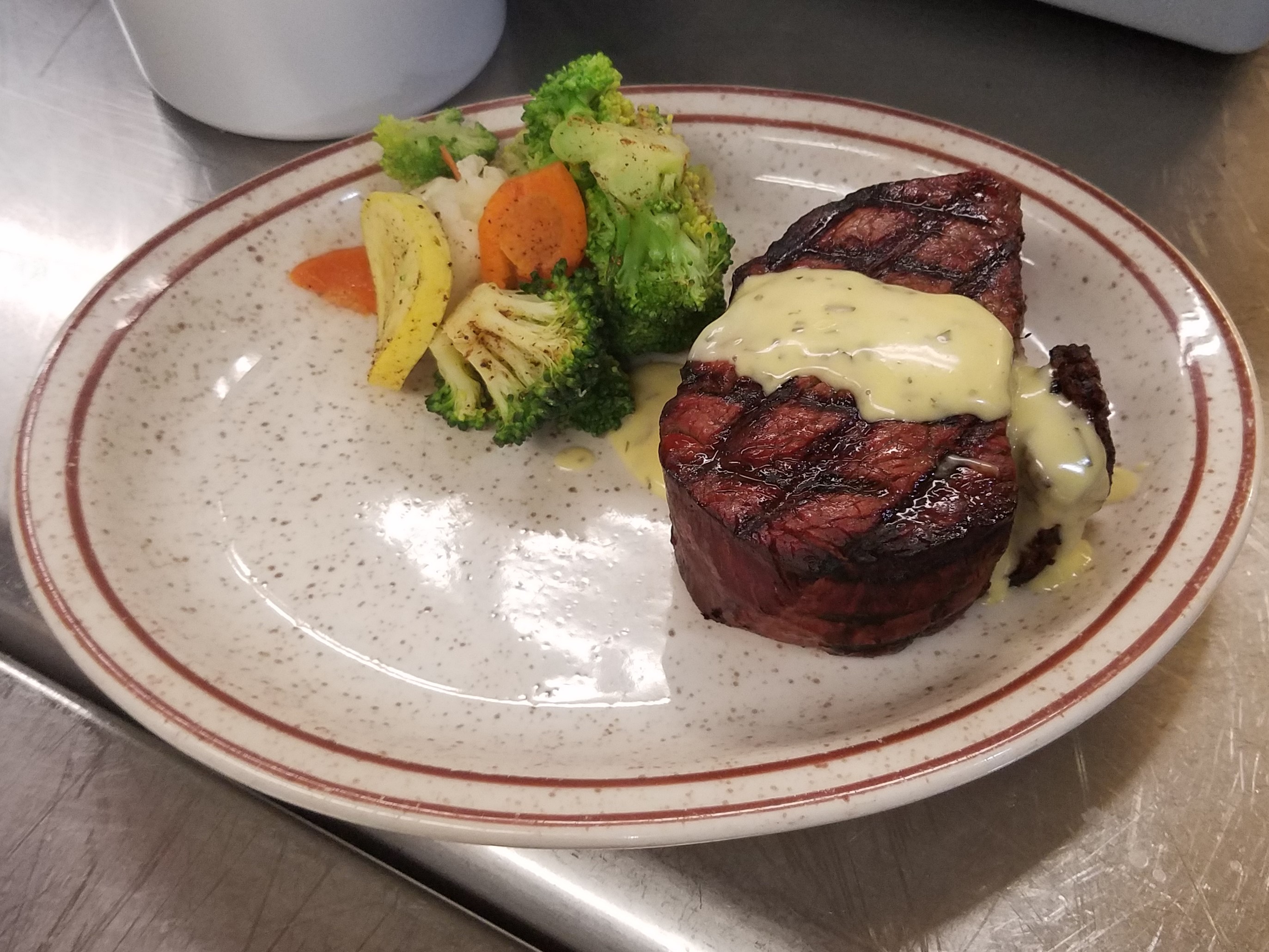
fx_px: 953
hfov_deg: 67.3
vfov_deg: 53.1
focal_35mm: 26
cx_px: 634
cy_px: 476
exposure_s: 1/60
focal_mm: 4.2
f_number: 1.7
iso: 200
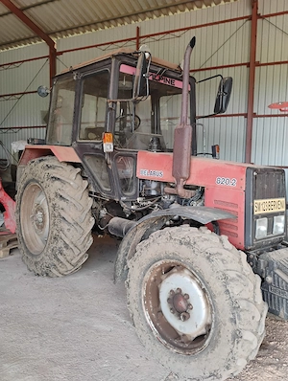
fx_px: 310
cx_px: 144
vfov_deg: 63.4
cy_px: 190
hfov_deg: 49.9
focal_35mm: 28
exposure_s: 1/50
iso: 416
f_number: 1.8
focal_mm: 4.26
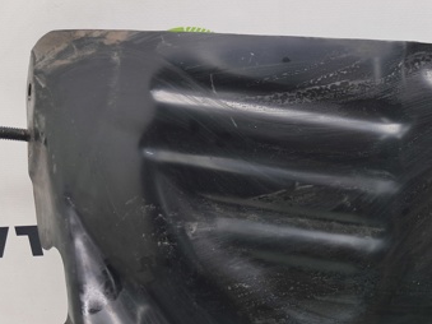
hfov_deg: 35.5
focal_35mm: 51
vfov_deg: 27.3
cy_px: 304
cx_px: 381
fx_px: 636
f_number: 1.8
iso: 50
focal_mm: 4
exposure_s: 1/50
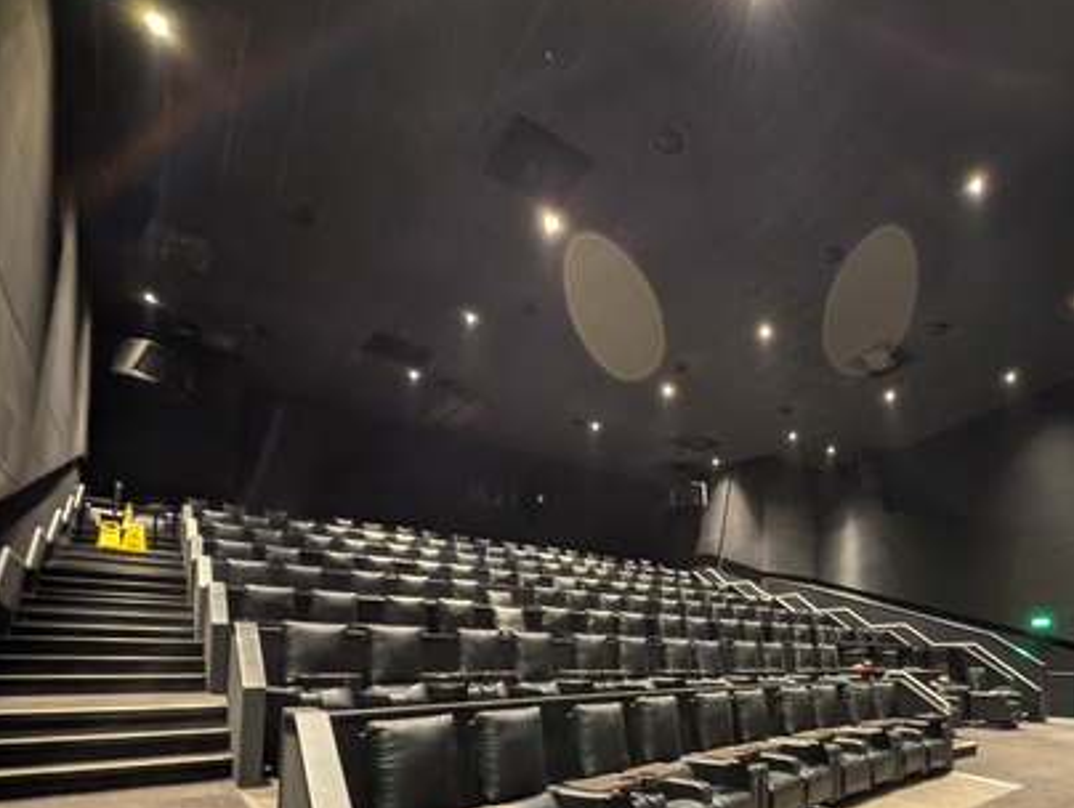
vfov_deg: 63.9
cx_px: 755
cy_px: 625
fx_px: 590
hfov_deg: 80.4
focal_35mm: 19
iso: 992
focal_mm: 2.23
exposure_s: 1/3.82
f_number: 1.95
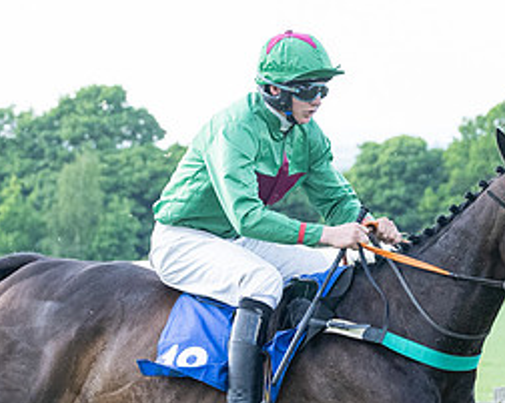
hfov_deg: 6.6
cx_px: 160
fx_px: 4359
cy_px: 331
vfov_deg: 5.3
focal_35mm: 292
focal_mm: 70
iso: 1000
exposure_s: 1/2500
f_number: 4
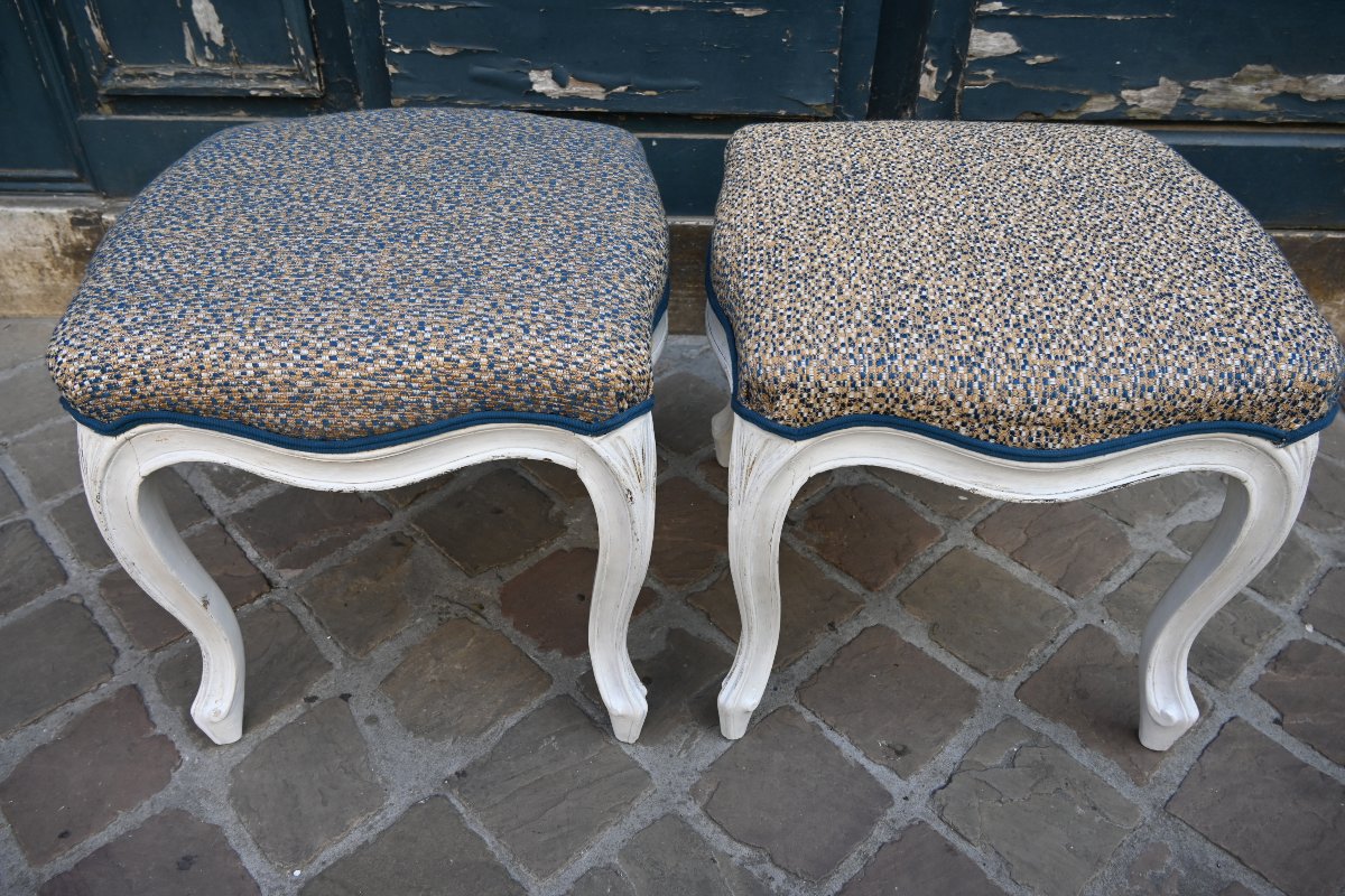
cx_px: 672
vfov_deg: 47.9
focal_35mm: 27
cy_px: 448
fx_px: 1009
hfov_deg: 67.4
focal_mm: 18
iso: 200
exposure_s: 1/250
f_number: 5
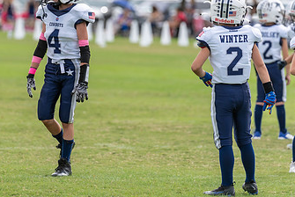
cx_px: 49
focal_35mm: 346
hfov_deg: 5.9
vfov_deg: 4.0
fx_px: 2838
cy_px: 50
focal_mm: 200
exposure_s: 1/1250
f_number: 3.5
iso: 250
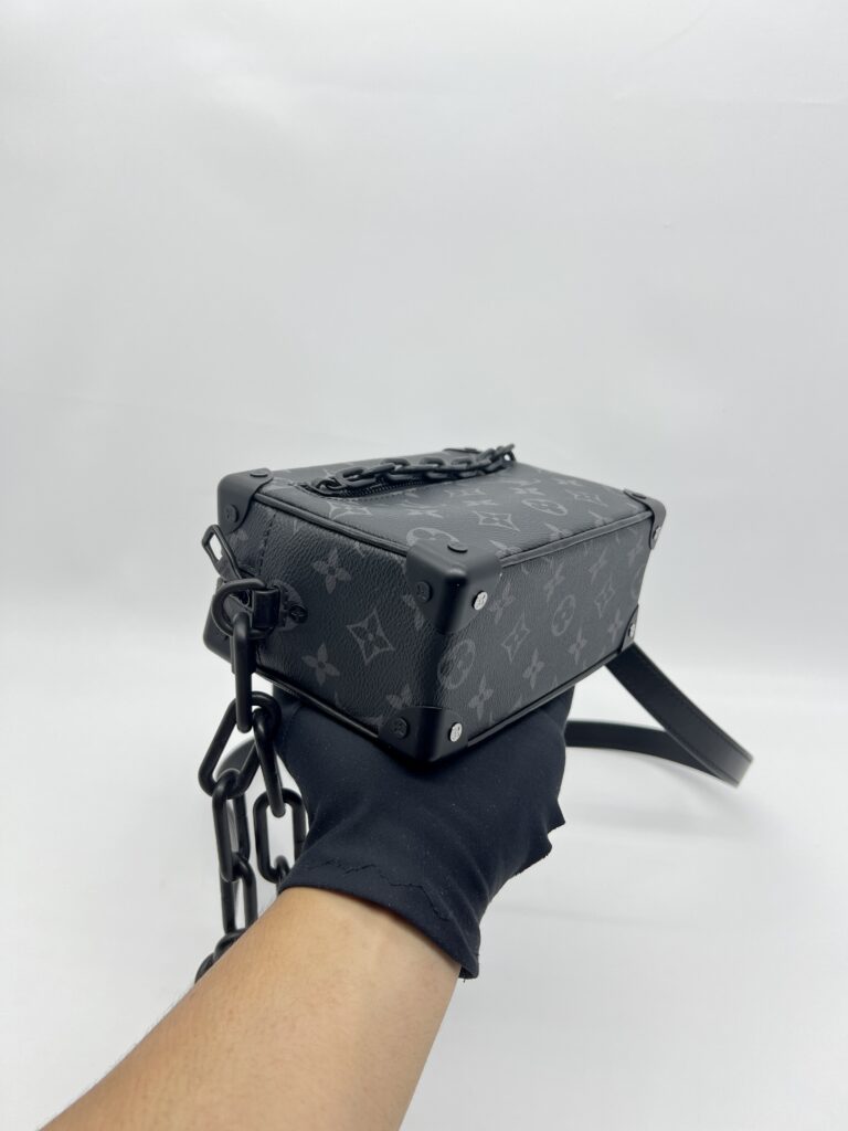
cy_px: 566
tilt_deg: -23.7
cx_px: 424
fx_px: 849
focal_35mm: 26
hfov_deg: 53.1
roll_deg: -0.4
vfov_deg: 67.3
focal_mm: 5.7
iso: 32
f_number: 1.5
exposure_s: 1/105
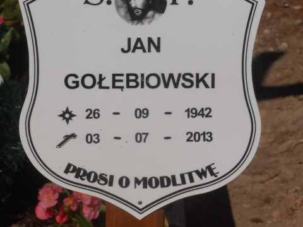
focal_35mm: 264
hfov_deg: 7.5
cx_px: 141
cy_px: 99
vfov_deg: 5.6
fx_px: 2311
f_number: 15
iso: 80
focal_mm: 35.05
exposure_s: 1/320
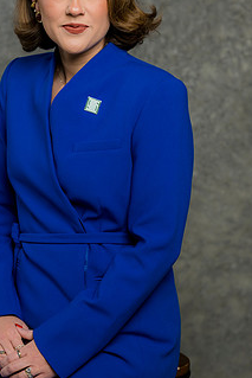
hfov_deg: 11.4
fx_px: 1259
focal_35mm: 120
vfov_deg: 17.0
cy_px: 149
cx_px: 85
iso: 125
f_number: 5
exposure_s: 1/200
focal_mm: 85
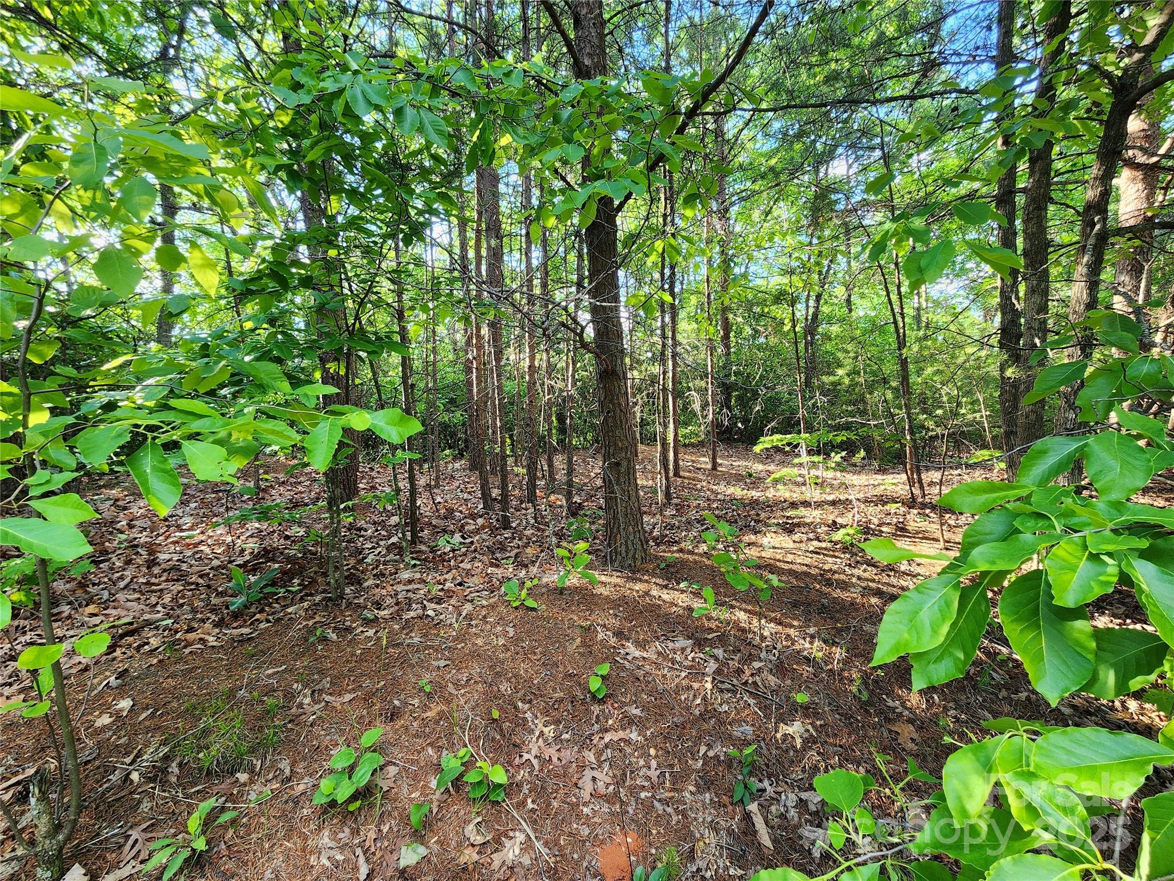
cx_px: 587
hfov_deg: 106.2
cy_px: 440
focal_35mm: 13
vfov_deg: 89.9
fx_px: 441
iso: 125
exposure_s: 1/60
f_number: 2.2
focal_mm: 2.2
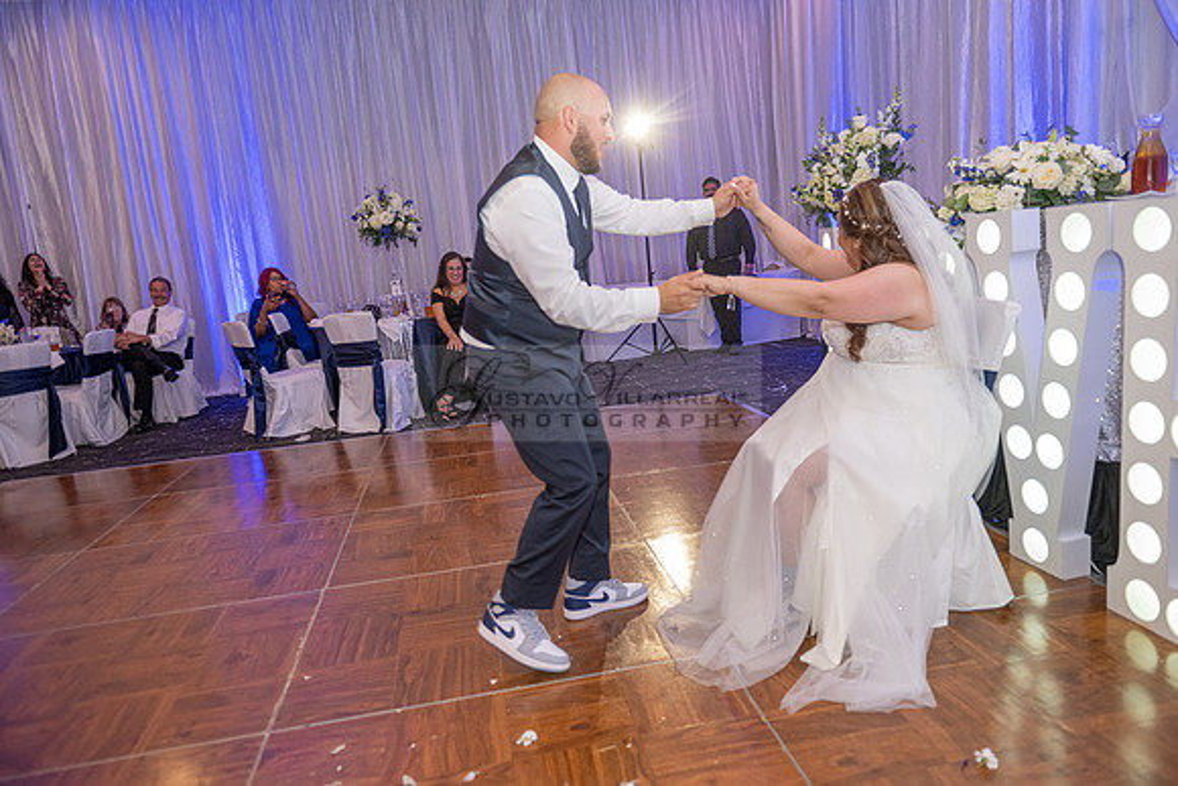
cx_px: 589
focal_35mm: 24
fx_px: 785
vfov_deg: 53.2
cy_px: 393
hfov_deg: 73.7
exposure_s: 1/200
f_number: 3.5
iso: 1600
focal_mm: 24
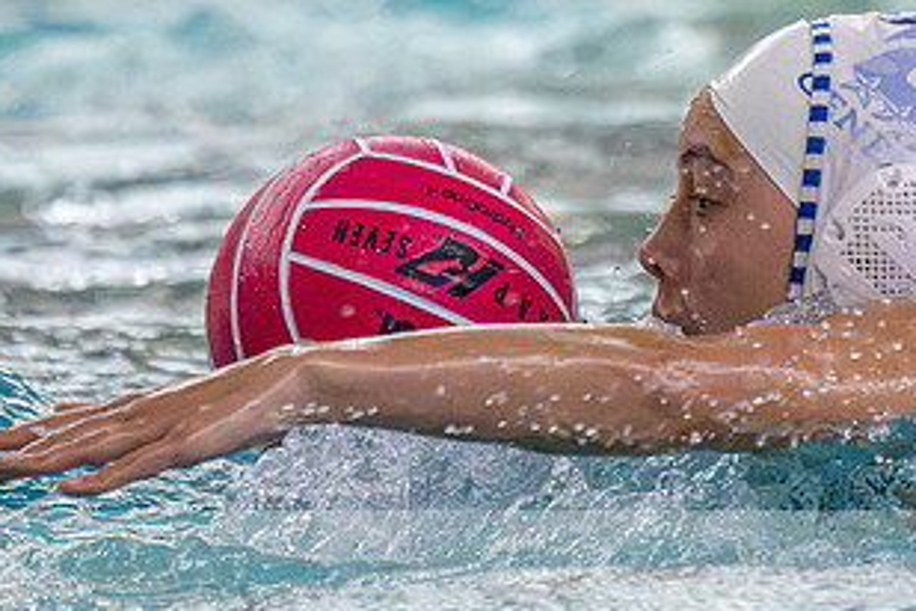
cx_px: 788
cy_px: -304
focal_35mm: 809
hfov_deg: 2.5
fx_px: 20583
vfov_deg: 1.7
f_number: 2.8
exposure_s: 1/1000
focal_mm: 190
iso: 12800
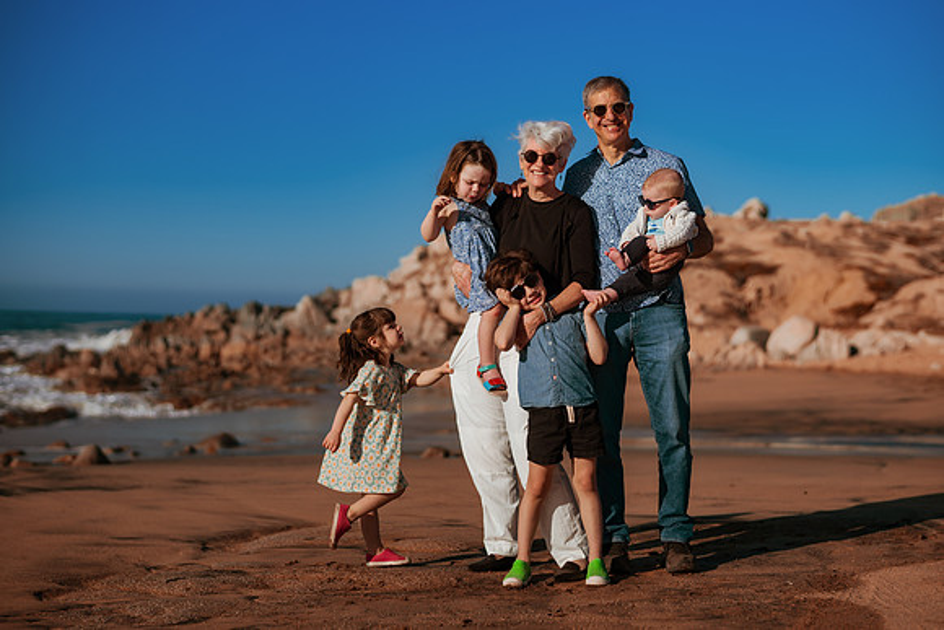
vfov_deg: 23.4
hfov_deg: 34.5
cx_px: 472
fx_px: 1521
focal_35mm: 58
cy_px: 315
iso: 50
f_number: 2.5
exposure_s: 1/8000
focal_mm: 58
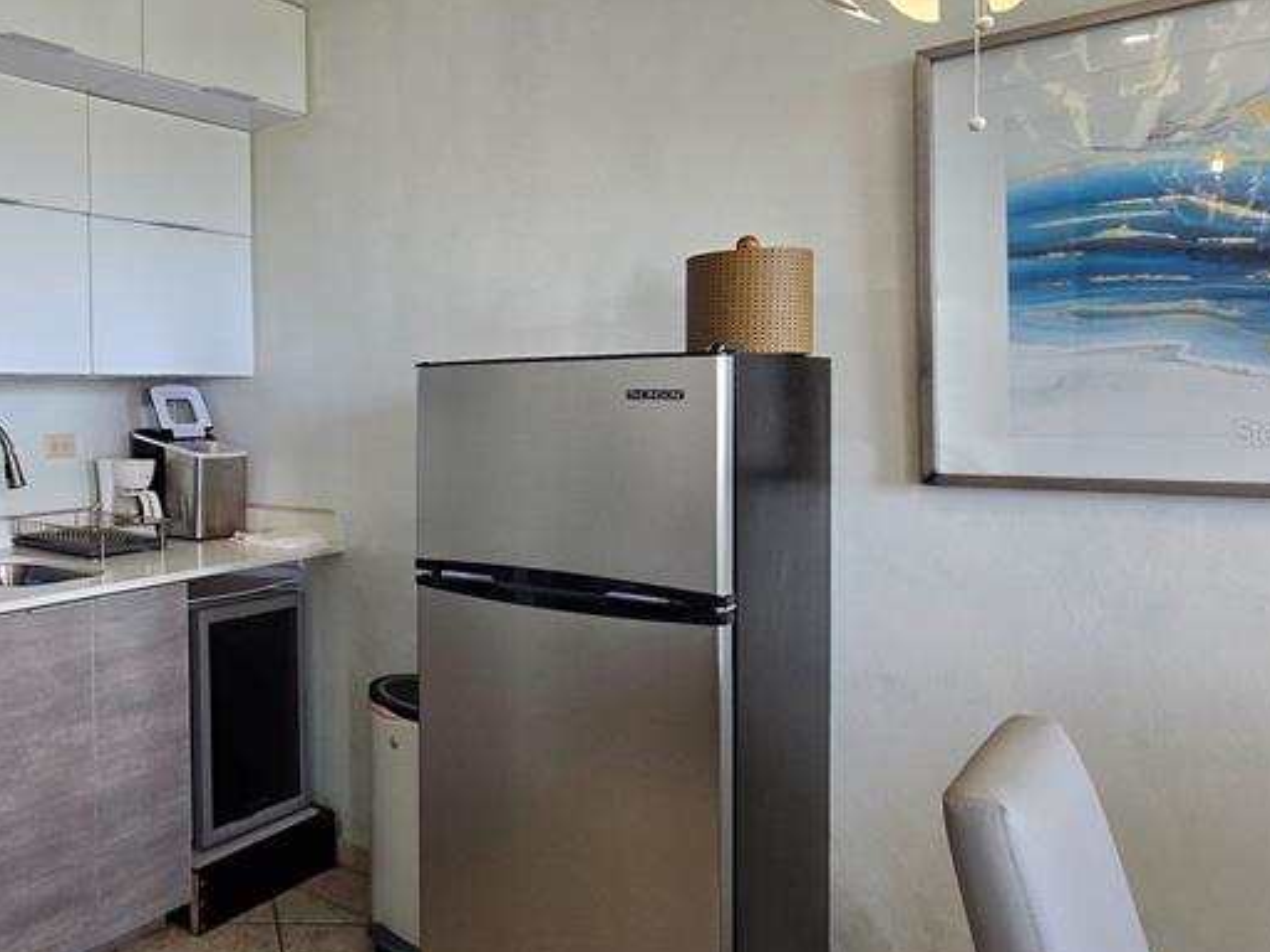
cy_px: 431
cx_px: 114
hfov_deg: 57.3
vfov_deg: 53.0
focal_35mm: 26
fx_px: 954
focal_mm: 2.2
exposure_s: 1/60
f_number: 2.2
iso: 100
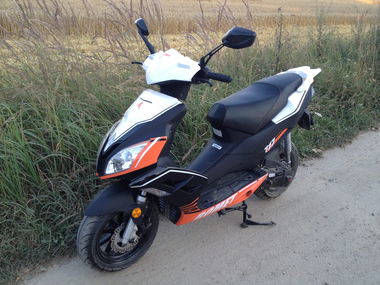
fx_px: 384
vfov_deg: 40.7
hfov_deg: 52.6
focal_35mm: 35
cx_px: 190
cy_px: 142
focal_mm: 4.28
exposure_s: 1/120
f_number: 2.4
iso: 80
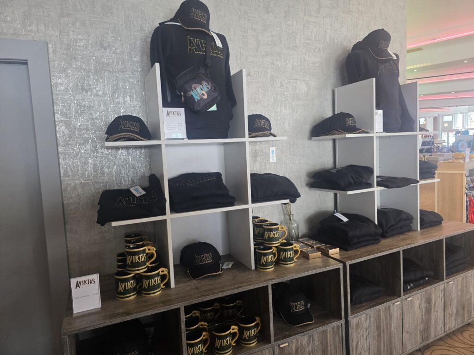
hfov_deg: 73.9
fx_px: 315
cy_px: 178
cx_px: 237
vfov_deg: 58.9
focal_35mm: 23
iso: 200
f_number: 1.7
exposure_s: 1/100
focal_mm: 6.3
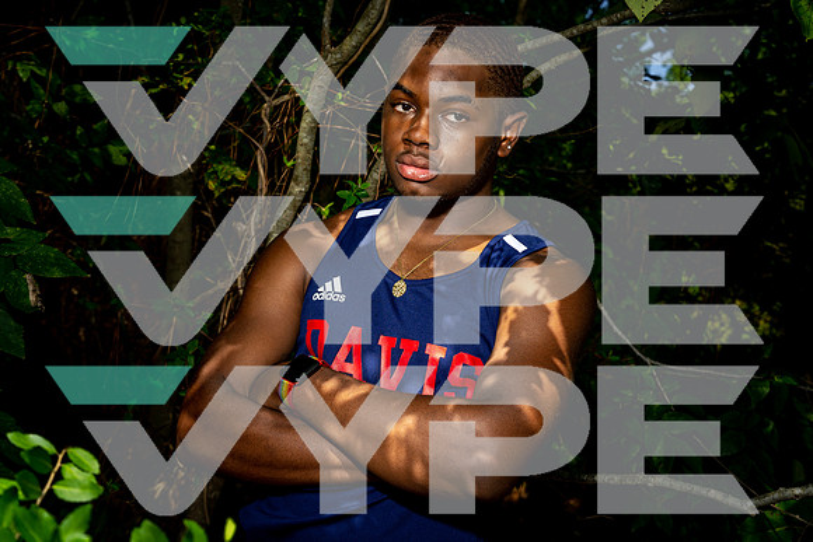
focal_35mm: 50
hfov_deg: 39.6
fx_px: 1129
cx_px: 406
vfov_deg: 27.0
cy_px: 271
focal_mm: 50
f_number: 7.1
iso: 100
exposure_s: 1/125
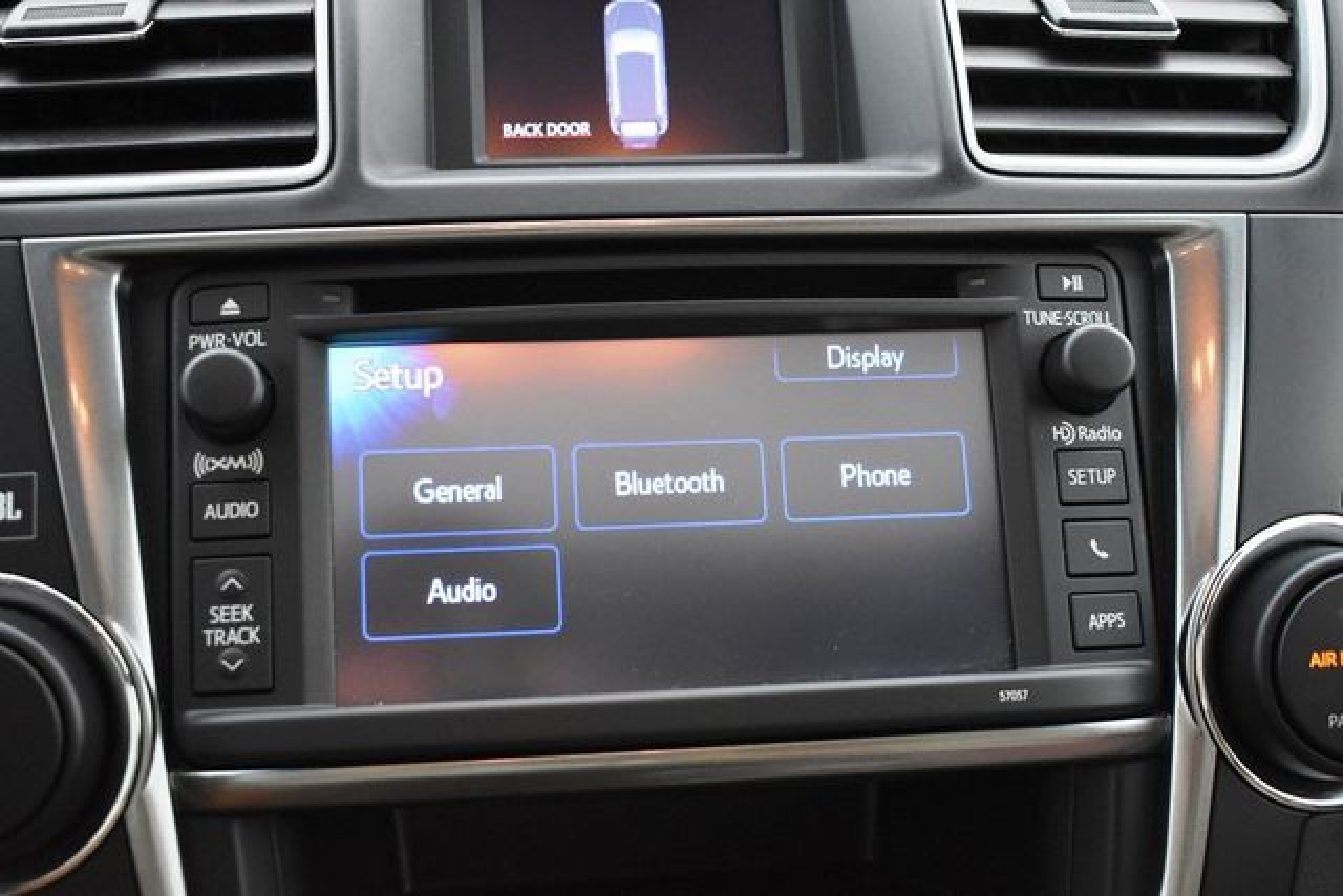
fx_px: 1623
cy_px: 448
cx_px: 672
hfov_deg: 45.0
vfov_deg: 30.9
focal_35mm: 44
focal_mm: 29
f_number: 4.2
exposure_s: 1/125
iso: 2800
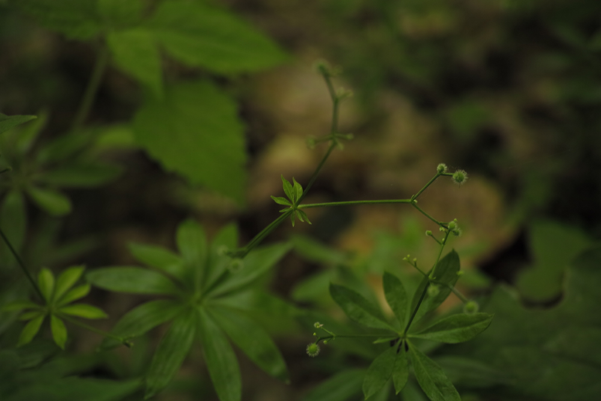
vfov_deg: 29.9
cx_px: 300
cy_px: 200
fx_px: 751
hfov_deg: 43.6
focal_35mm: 45
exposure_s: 1/30
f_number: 2.8
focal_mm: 30
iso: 100
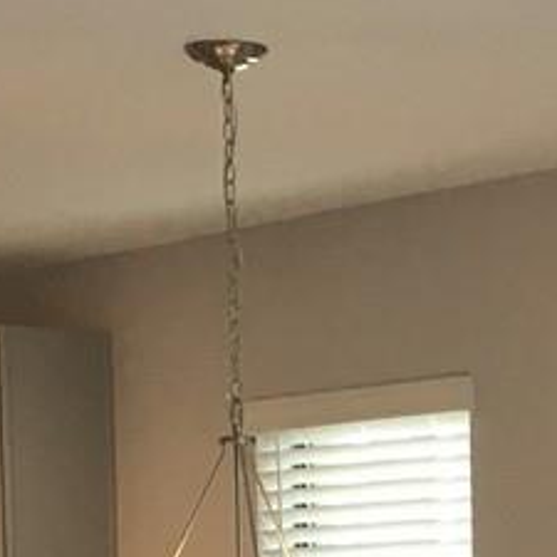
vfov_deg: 9.2
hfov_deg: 9.4
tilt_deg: -5.6
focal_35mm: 182
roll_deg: +0.0
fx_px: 3313
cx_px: 797
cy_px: 961
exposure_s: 1/30
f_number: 2.2
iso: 25
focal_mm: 4.15
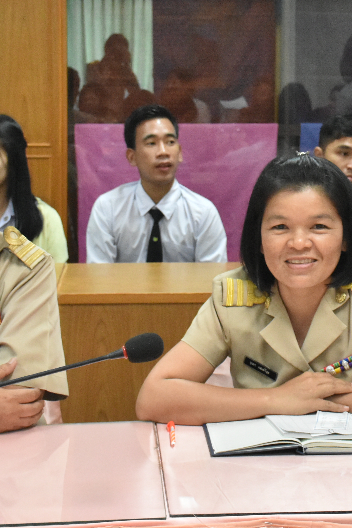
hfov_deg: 13.2
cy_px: 177
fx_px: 1511
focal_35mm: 103
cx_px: 318
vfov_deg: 19.8
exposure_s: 1/125
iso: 2500
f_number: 5.6
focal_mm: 32
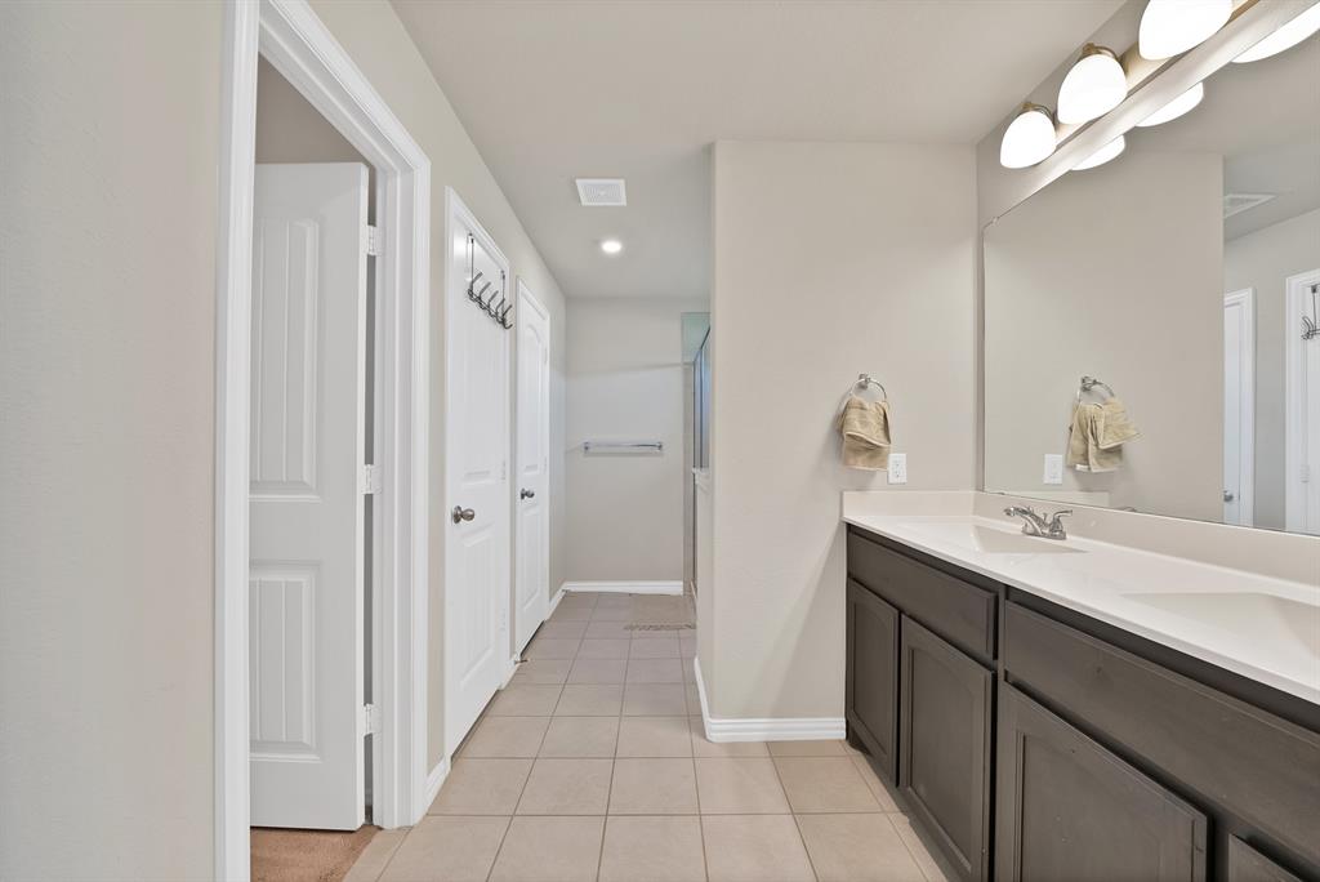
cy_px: 441
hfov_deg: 108.3
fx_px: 477
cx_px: 660
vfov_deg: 85.5
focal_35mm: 13
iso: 640
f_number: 9
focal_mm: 13
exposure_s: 1/4
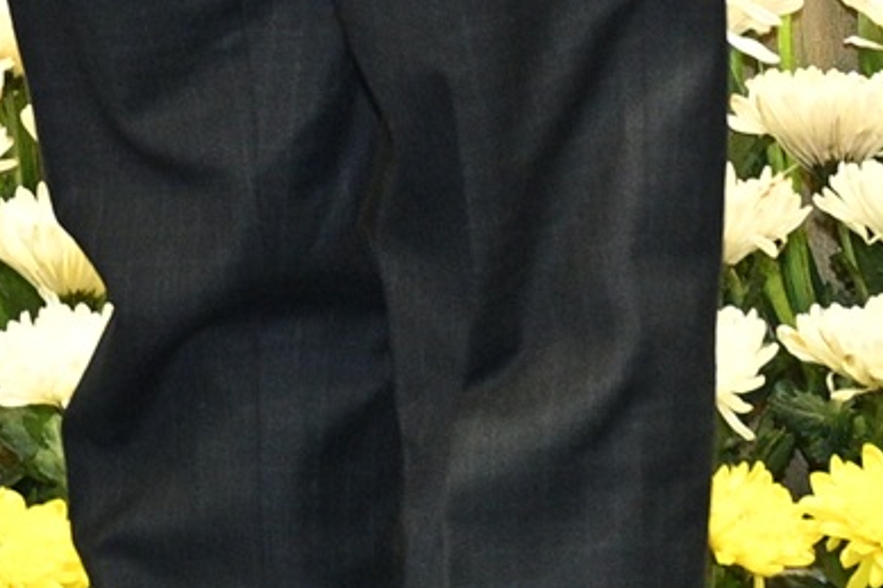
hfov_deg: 4.3
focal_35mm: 482
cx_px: -518
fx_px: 11817
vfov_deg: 2.8
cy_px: -1489
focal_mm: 62
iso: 1600
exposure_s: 1/125
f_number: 4
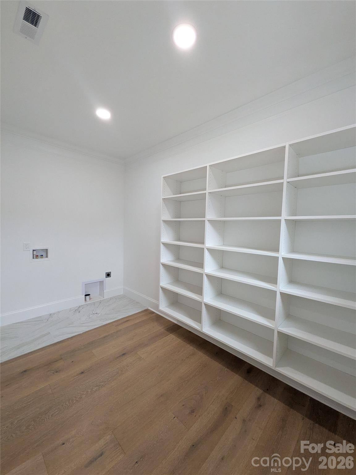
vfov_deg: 102.1
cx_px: 178
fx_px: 192
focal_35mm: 14
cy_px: 238
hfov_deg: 85.7
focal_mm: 1.85
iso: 303
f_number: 2.2
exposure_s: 1/120
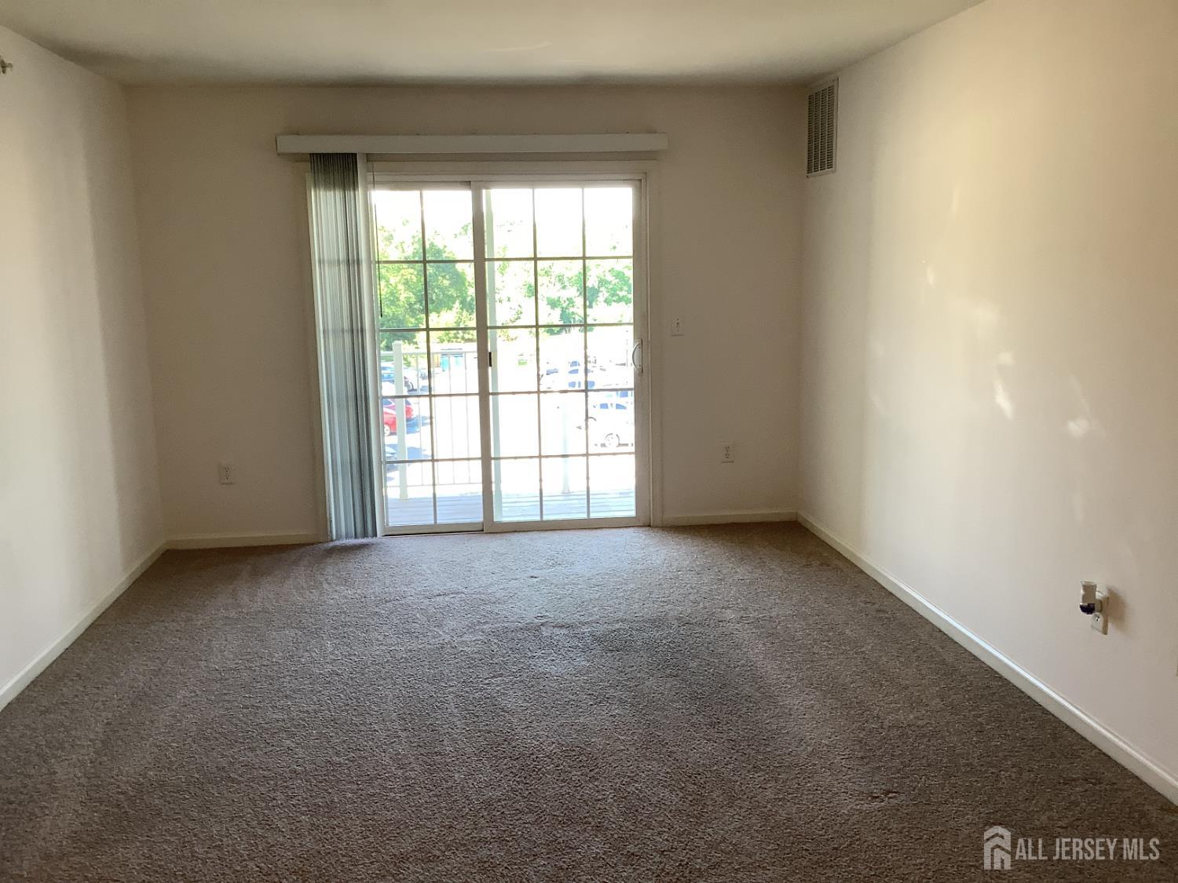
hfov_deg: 58.4
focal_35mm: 31
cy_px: 442
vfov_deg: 45.4
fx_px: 1055
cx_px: 589
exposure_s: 1/50
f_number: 2.4
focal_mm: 3.3
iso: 50
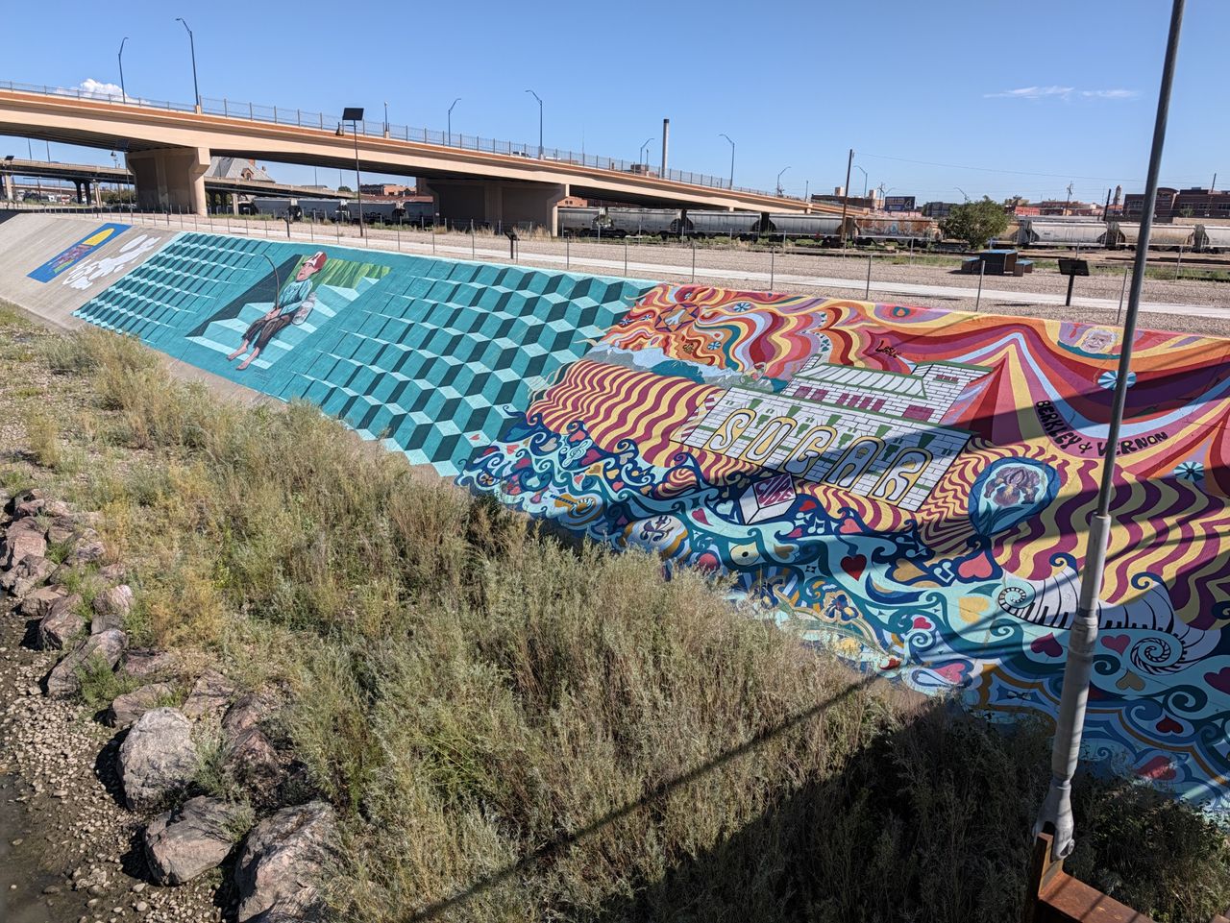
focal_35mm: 24
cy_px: 462
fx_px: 853
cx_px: 615
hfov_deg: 71.6
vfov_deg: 56.8
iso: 29
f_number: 1.68
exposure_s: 1/2242
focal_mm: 6.9
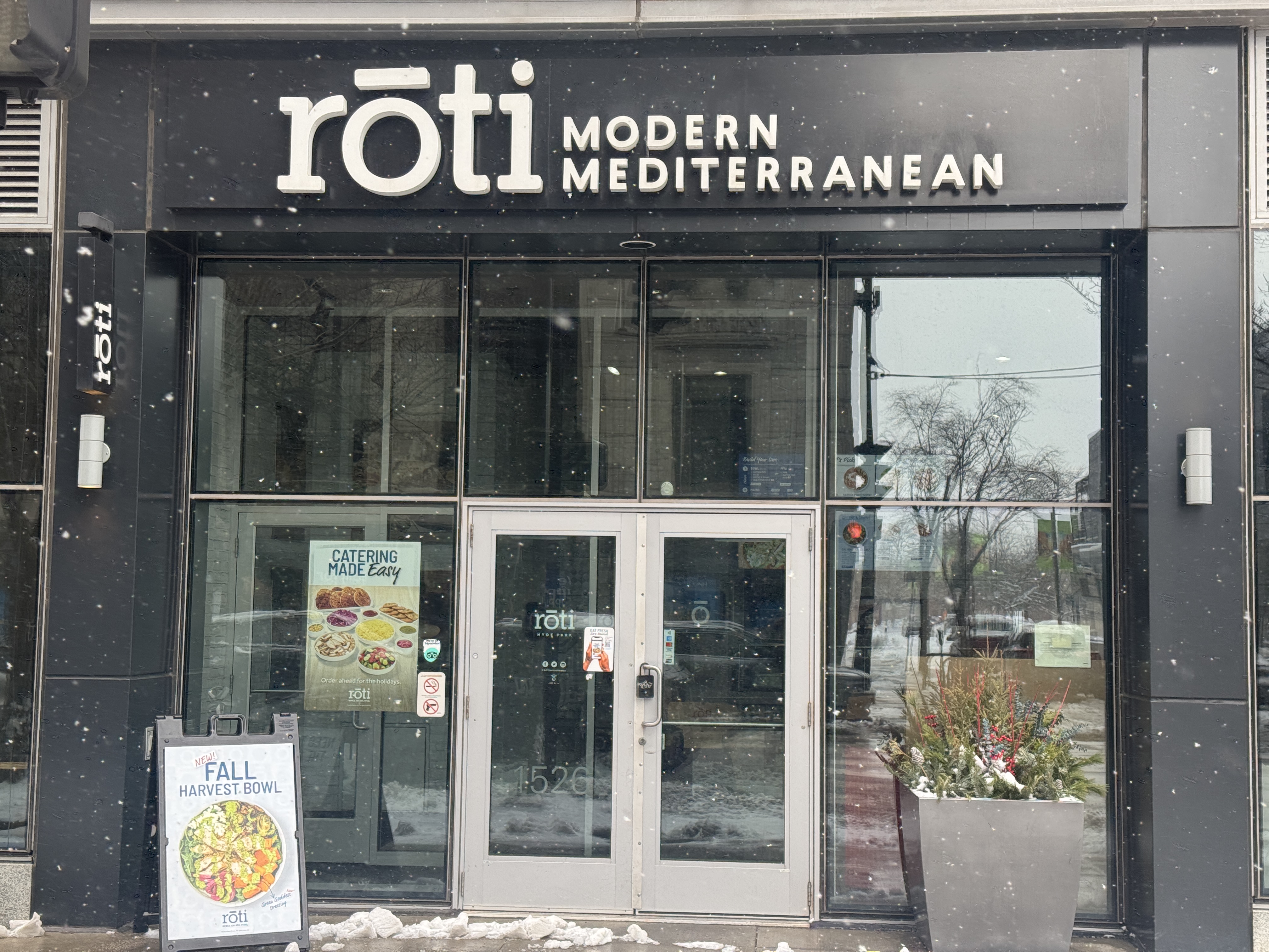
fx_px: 1760
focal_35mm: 48
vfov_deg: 30.3
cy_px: 476
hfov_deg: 39.7
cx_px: 634
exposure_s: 1/461
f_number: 1.78
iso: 64
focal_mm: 6.76
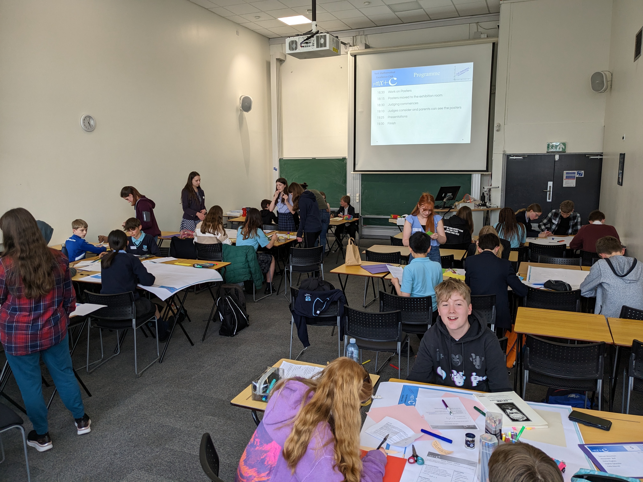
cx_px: 322
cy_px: 241
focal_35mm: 27
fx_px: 502
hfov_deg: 65.3
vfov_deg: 51.4
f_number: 1.73
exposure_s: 1/115
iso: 48
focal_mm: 4.38
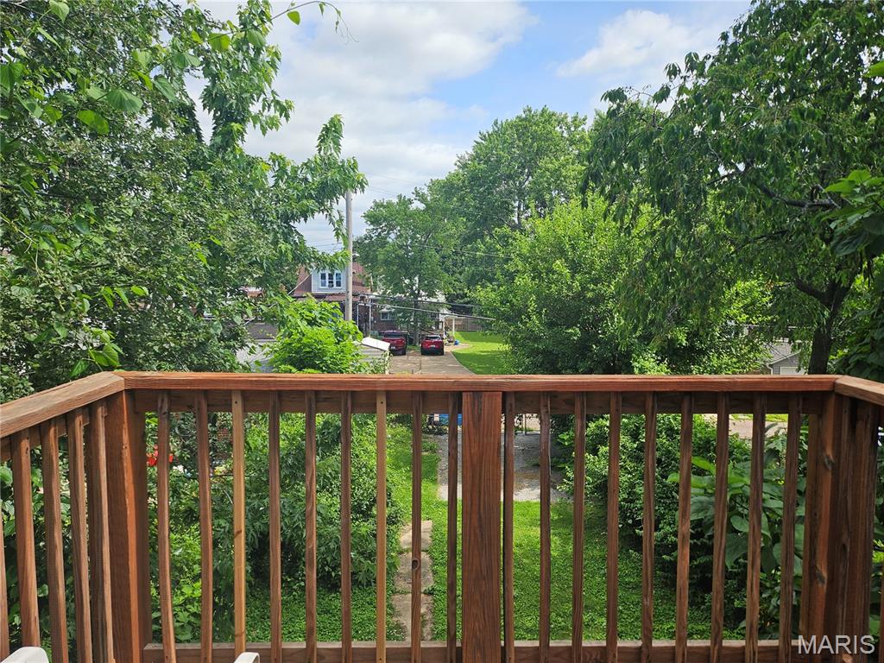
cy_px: 332
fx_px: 613
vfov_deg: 56.8
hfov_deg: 71.6
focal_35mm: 24
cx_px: 442
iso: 50
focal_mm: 5
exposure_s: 1/2503
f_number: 1.8
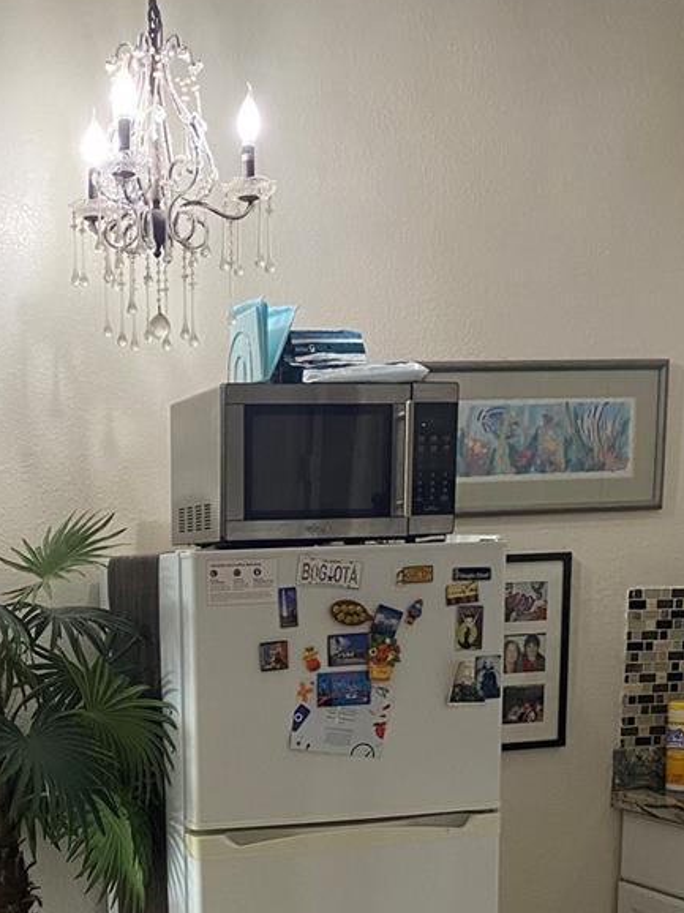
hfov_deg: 26.3
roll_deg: +1.8
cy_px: 825
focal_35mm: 54
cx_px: 96
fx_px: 1424
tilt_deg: -11.7
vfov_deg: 33.6
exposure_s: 1/60
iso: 160
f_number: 1.8
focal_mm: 4.25
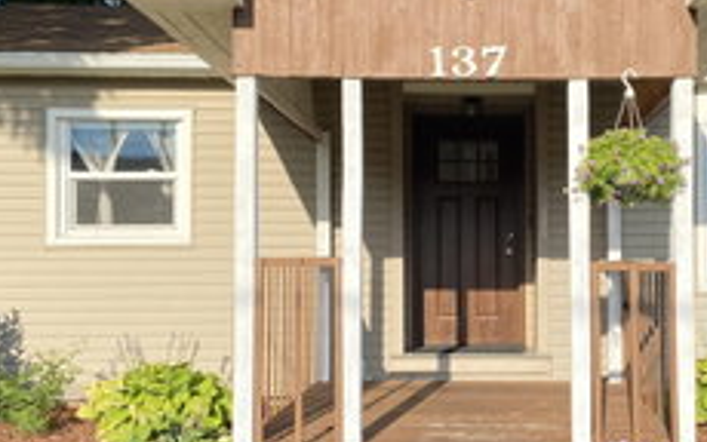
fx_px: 925
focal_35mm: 48
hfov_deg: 41.0
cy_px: 252
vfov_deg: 26.9
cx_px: 498
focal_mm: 4.25
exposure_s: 1/1395
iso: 32
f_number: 1.8
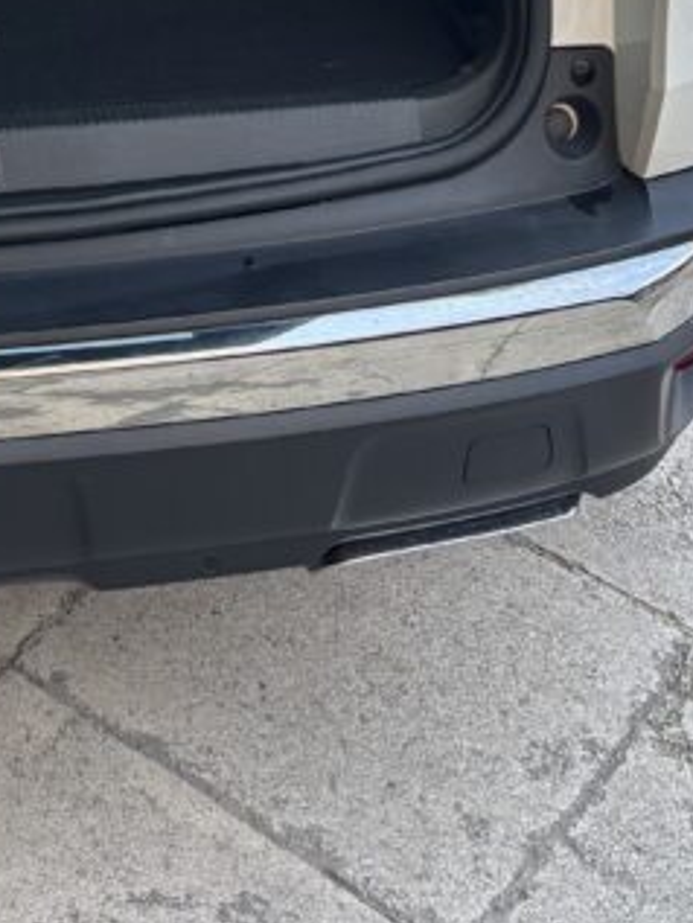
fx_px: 2321
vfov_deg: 19.6
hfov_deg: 16.5
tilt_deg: -18.6
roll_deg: +0.6
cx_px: -47
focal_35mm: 87
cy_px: -450
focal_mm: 5.96
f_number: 1.6
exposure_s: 1/319
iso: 50
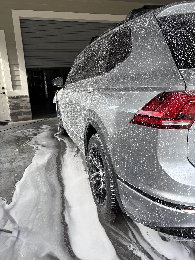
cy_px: 130
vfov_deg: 67.3
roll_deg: +1.7
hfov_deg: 53.1
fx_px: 195
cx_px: 98
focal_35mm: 26
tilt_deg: -14.8
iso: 50
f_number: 1.6
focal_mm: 5.96
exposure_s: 1/739
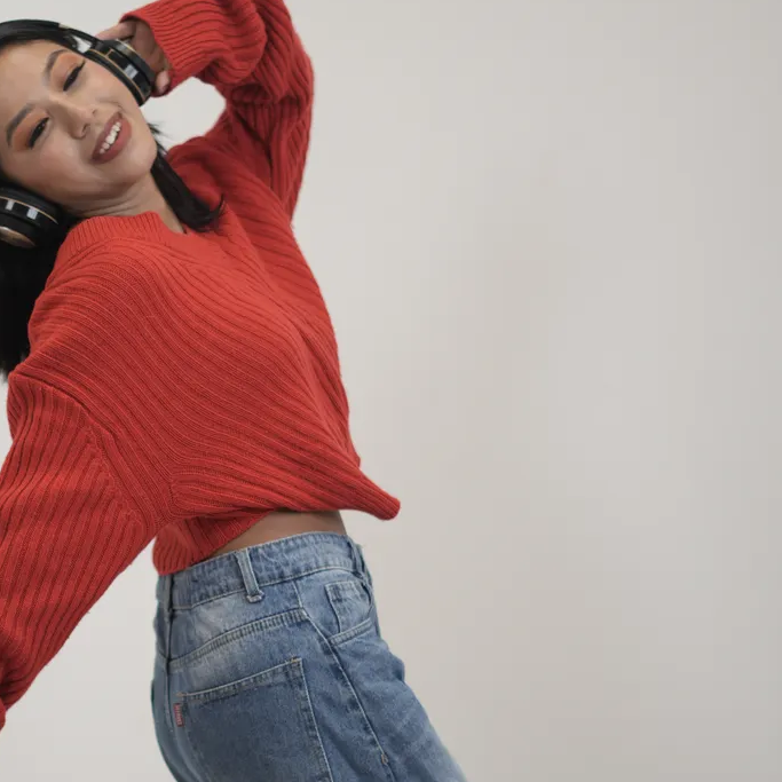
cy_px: 503
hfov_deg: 15.4
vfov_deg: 15.5
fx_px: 2863
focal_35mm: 112
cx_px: 100
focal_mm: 50
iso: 100
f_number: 1.8
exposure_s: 1/160
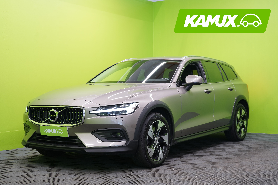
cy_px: 92
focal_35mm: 53
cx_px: 139
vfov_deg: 25.5
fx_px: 409
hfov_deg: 37.5
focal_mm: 53
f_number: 5
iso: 400
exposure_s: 1/25
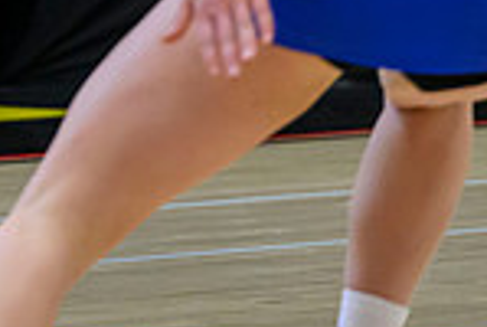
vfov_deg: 1.3
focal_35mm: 1066
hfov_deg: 1.9
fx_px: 14449
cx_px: -518
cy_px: -491
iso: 3200
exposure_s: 1/1000
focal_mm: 200
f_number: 3.2
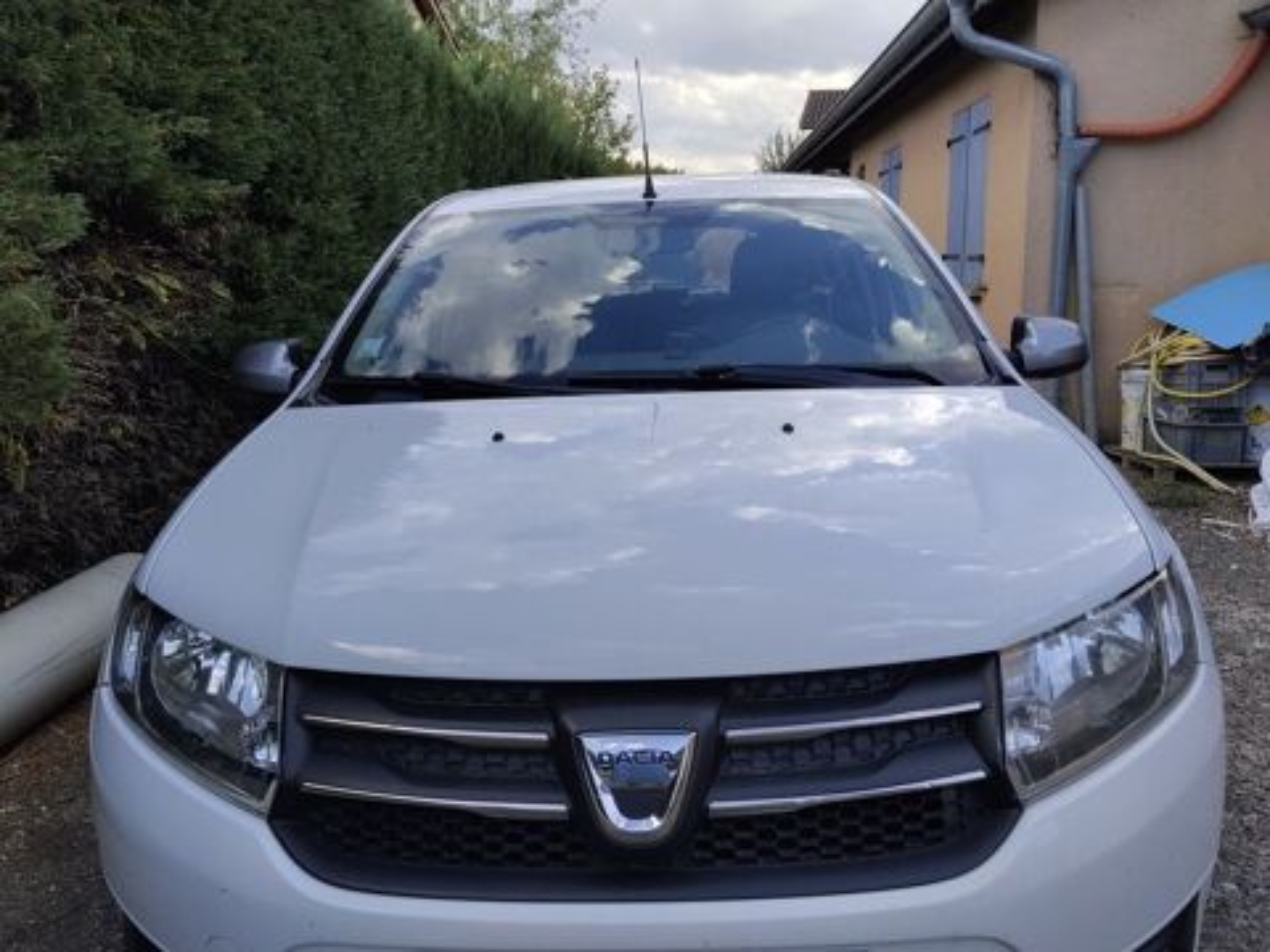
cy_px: 476
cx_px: 635
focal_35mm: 29
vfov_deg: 48.2
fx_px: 1064
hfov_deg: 61.7
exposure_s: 1/505
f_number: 1.8
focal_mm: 4.22
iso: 50
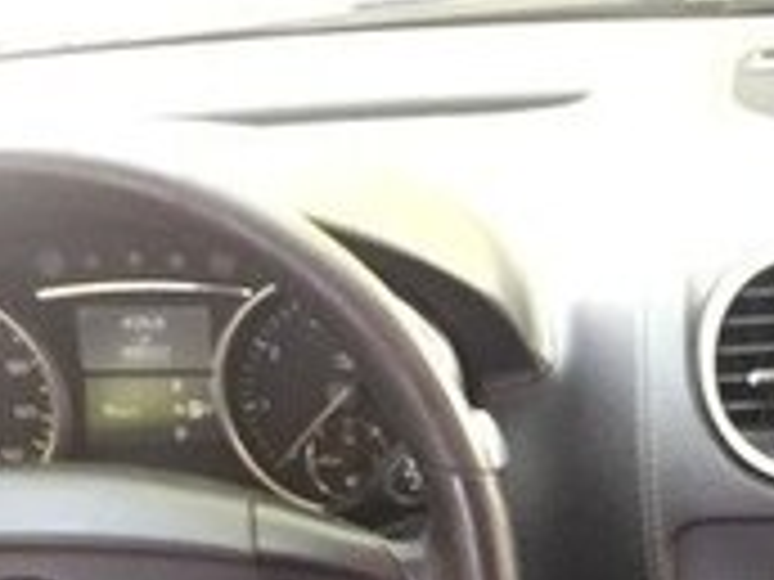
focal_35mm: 111
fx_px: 2482
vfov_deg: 12.7
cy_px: 848
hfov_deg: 17.1
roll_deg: -1.0
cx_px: 860
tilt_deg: -31.7
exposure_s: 1/33
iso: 250
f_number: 2.2
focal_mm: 4.15
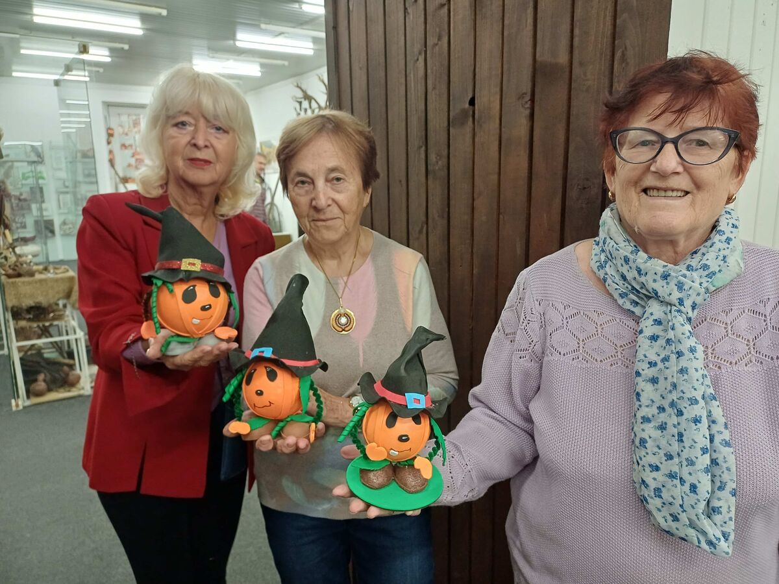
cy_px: 292
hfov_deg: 69.4
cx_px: 390
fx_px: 563
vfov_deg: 54.9
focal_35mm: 25
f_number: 1.8
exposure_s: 1/33.3
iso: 400
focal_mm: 4.65
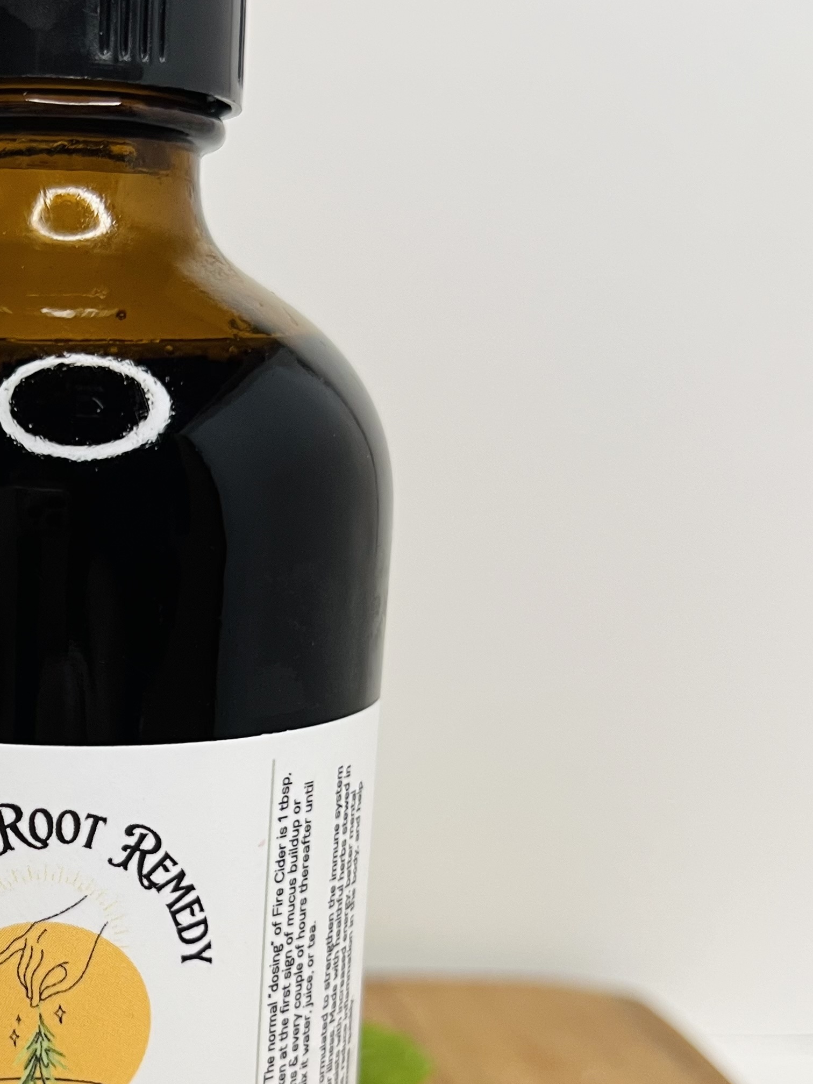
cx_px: 52
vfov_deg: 36.2
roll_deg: -0.7
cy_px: 769
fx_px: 1628
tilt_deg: -14.7
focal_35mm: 52
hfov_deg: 26.9
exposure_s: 1/97
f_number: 1.5
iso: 125
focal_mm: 5.7
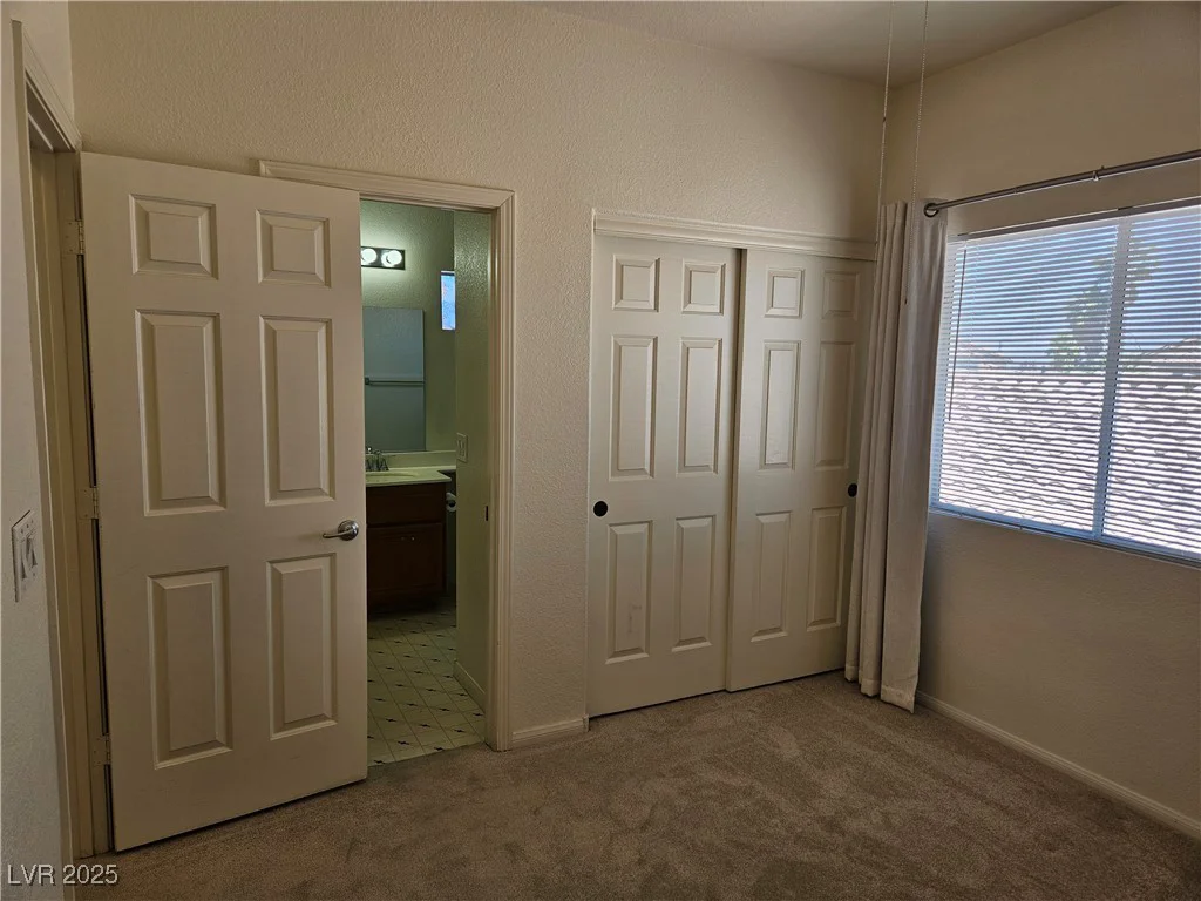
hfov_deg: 73.9
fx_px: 798
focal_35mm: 23
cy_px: 450
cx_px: 600
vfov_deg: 58.9
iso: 25
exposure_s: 1/134
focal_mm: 5.4
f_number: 1.8
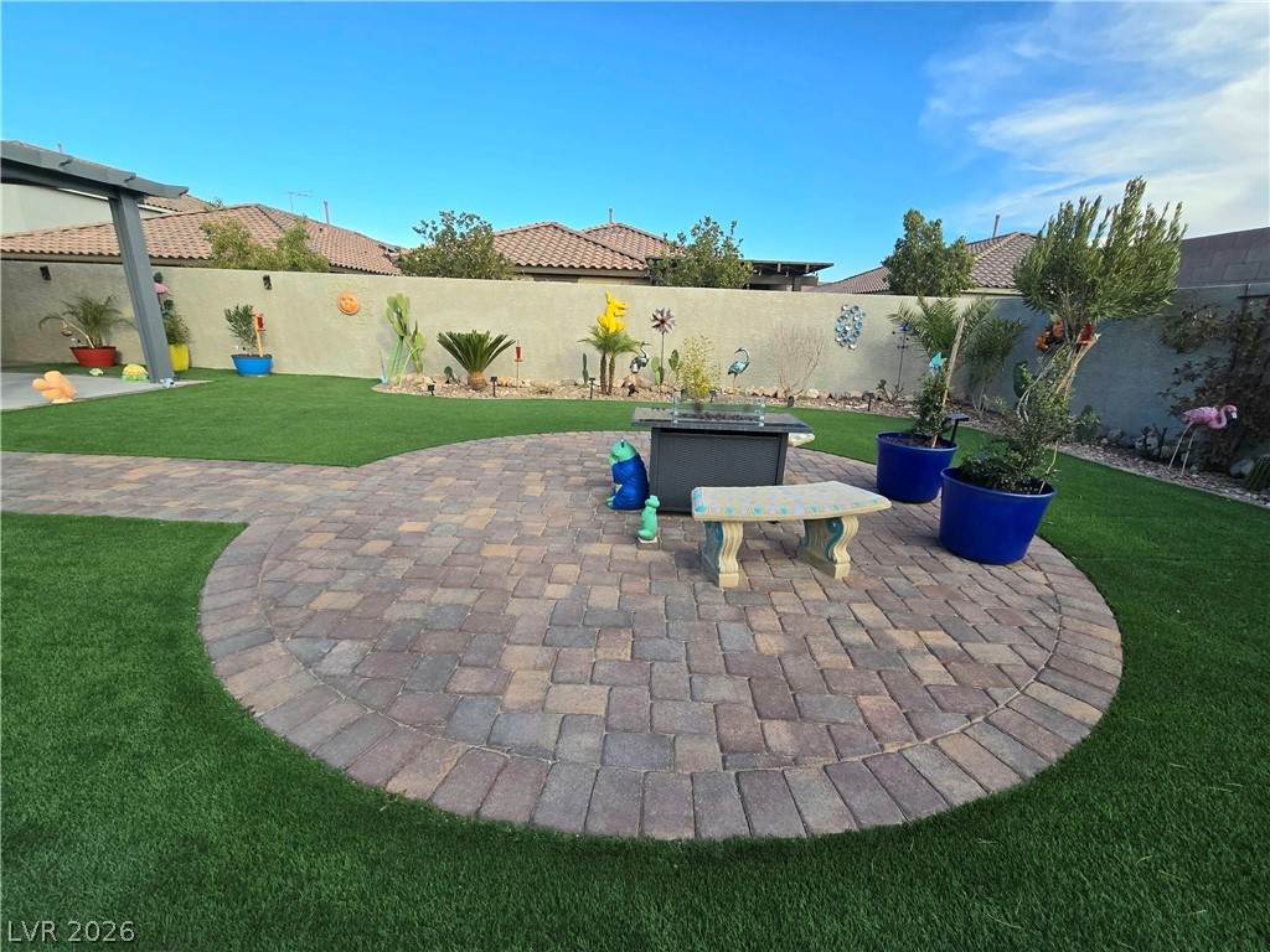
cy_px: 476
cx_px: 635
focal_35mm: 13
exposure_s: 1/2000
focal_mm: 2.2
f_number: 2.2
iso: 125
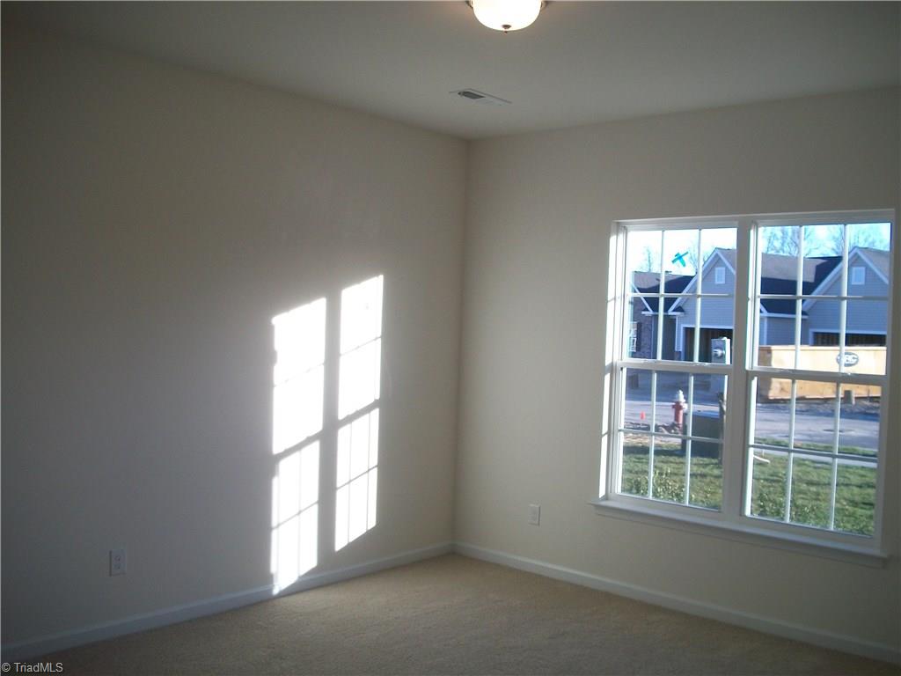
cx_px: 450
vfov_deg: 44.2
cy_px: 338
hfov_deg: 56.8
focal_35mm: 32
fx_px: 833
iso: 80
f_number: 2.9
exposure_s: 1/125
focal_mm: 5.7
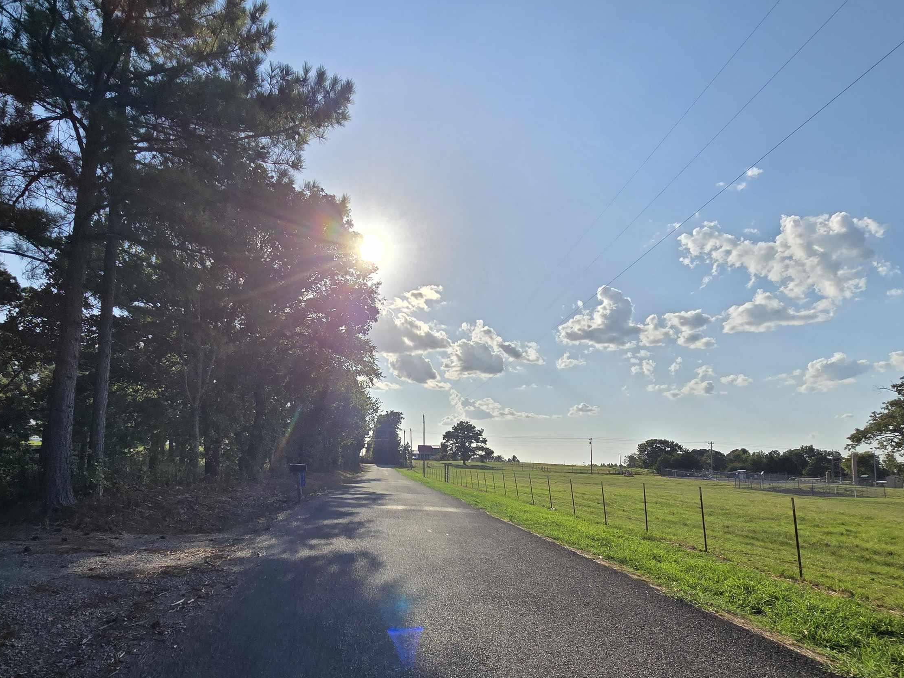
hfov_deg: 87.1
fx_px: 470
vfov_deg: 70.0
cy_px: 437
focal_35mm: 18
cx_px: 381
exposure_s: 1/3363
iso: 50
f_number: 2.2
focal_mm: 2.2
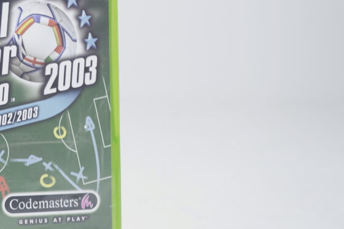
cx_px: -10
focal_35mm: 75
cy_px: 45
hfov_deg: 25.5
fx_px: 716
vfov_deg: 18.0
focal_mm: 35
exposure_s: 1/4
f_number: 5.6
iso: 100
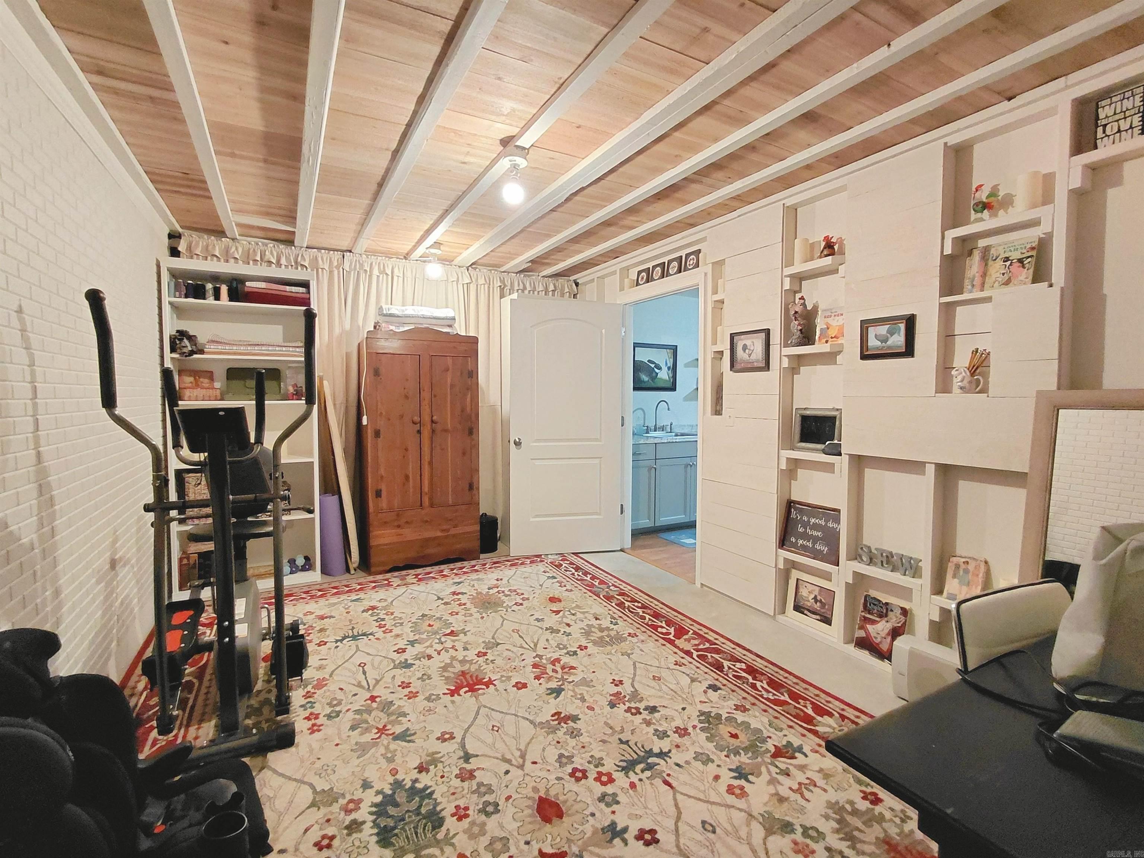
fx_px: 529
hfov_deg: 94.5
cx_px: 572
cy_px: 429
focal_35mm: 16
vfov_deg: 78.1
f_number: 2.2
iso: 200
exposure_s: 1/60
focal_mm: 1.64
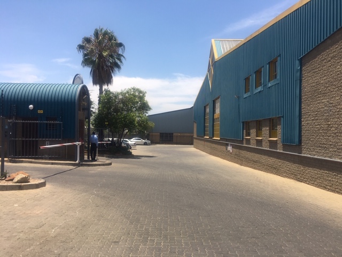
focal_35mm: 29
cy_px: 128
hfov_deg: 61.7
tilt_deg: +0.5
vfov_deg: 48.2
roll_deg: +0.0
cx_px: 171
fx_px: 287
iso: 25
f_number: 2.2
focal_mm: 4.15
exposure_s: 1/1709
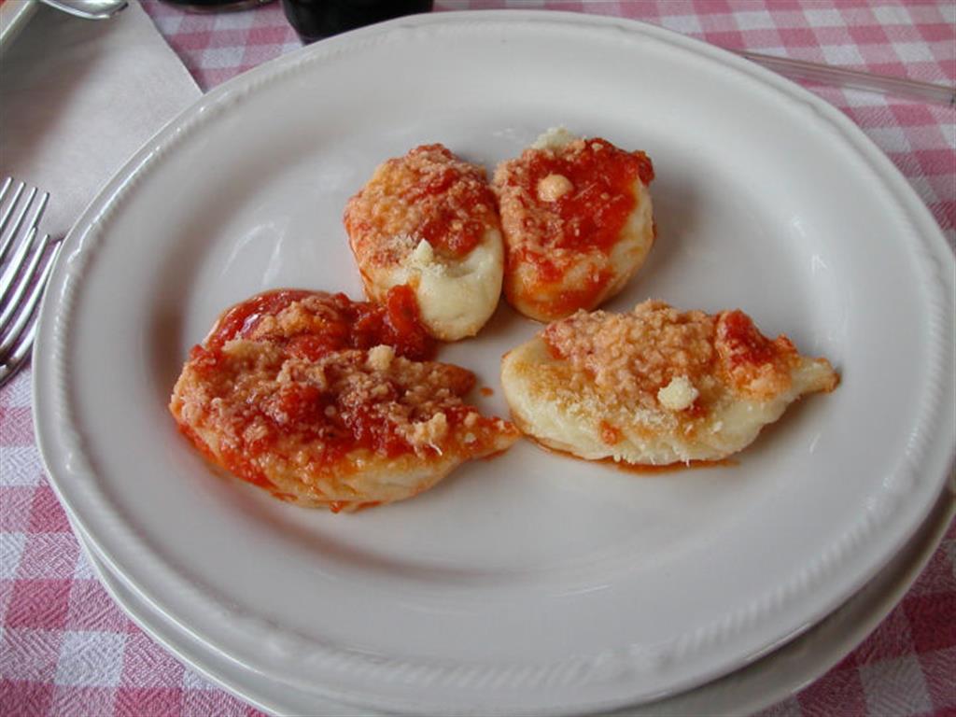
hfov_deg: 50.1
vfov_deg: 38.7
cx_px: 478
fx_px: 1022
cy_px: 358
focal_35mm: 37
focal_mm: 5.6
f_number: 2.7
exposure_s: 1/191
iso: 100
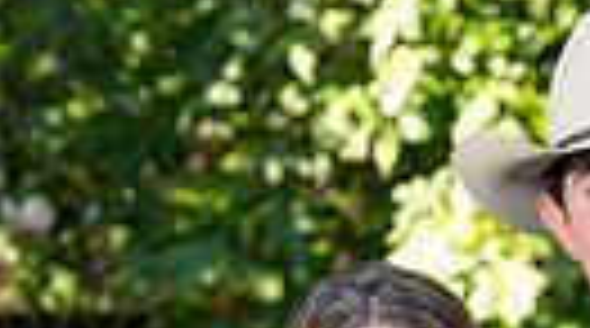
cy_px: 768
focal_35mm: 368
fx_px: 5744
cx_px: 527
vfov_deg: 3.2
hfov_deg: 5.9
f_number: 5
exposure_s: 1/200
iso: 400
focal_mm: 102
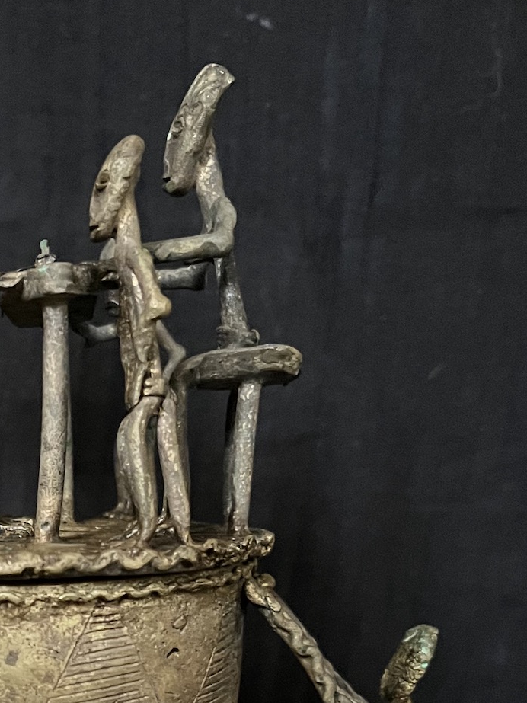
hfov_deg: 22.5
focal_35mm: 62
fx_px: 1259
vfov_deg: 29.3
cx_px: -32
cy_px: 692
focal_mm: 5.1
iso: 640
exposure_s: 1/33
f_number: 1.6
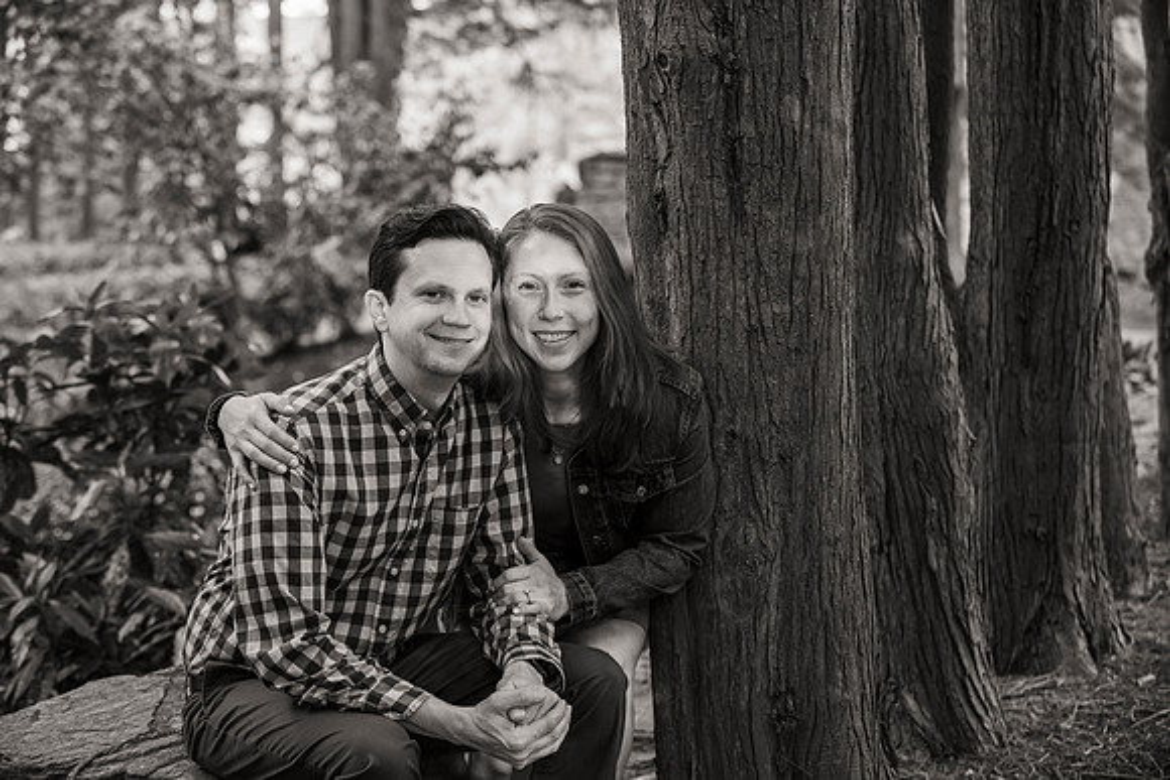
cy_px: 390
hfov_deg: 28.8
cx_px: 585
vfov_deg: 19.5
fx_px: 2275
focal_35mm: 70
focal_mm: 70
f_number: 4
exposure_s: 1/60
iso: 800
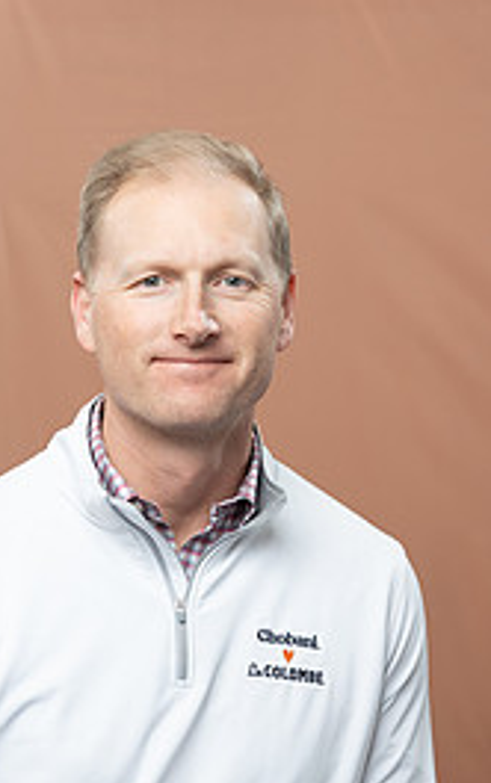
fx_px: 2330
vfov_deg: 18.9
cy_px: 632
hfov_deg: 12.0
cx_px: 169
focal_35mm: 109
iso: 320
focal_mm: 63
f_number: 4
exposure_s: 1/160
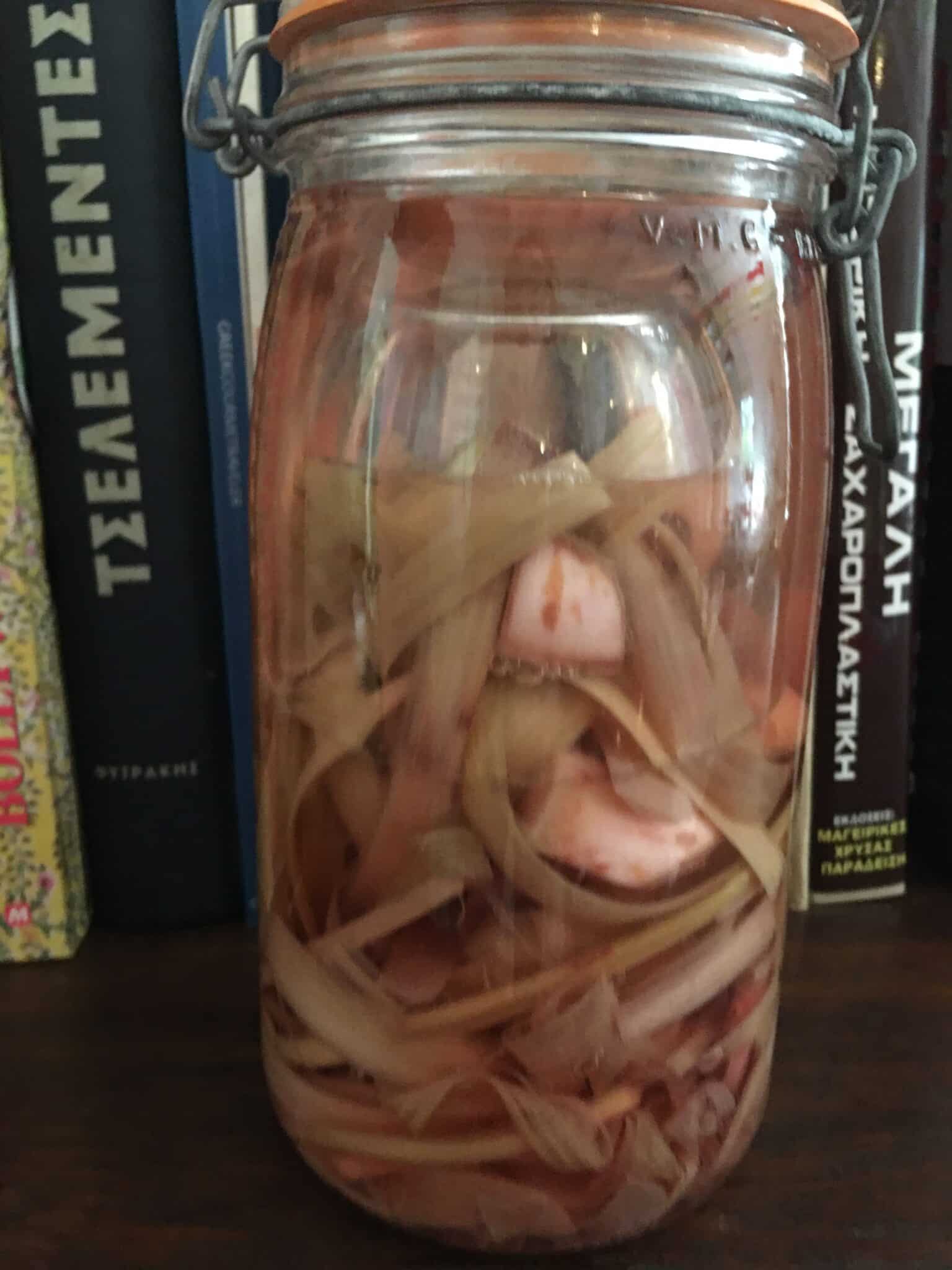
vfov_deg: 61.7
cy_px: 635
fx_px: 1063
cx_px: 476
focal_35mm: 29
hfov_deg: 48.2
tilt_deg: -14.0
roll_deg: -1.2
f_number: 2.2
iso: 100
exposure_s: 1/4
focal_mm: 4.15
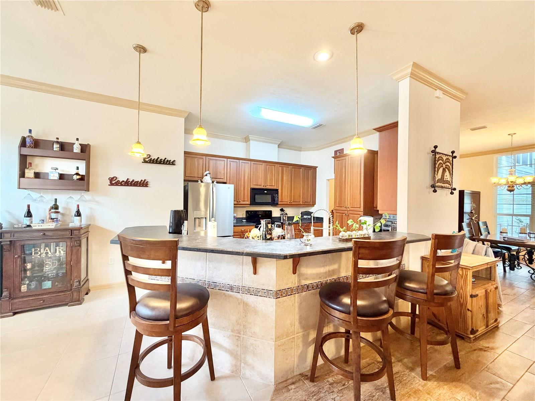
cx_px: 268
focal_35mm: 14
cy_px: 200
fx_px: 216
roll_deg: -0.2
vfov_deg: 85.7
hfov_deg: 102.1
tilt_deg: -0.9
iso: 320
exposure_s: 1/60
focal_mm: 2.22
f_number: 2.2
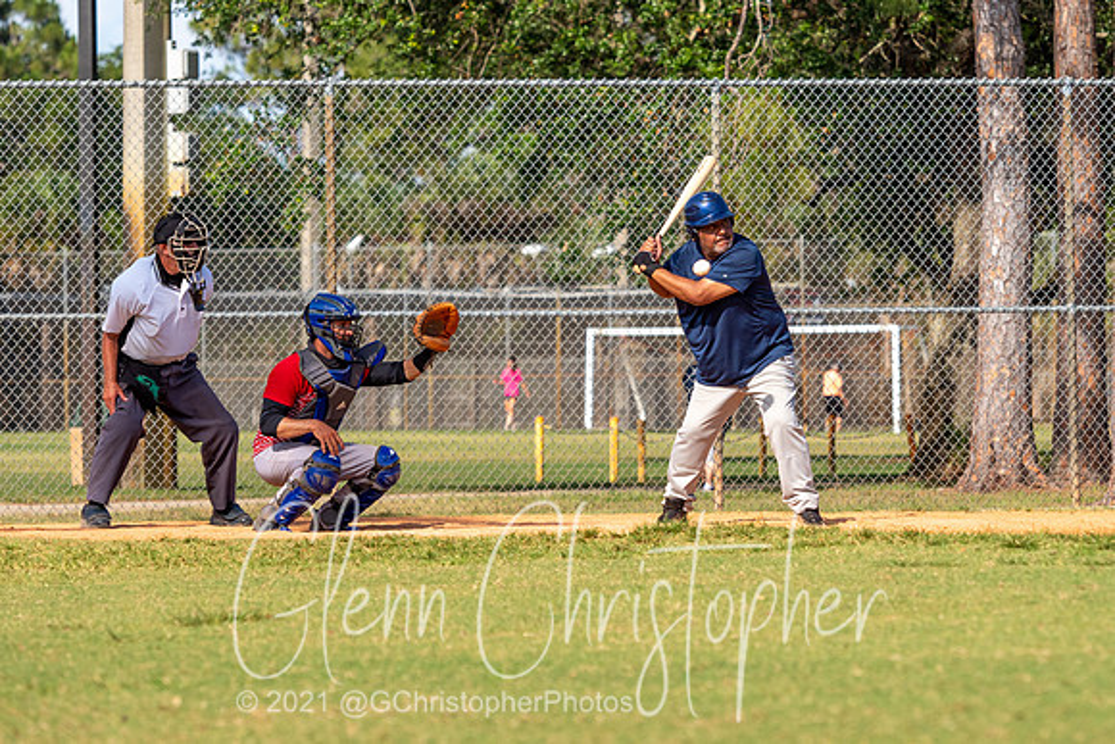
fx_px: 8897
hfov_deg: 7.2
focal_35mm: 287
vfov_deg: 4.8
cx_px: 641
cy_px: 309
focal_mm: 120
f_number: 3.5
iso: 200
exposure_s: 1/2000
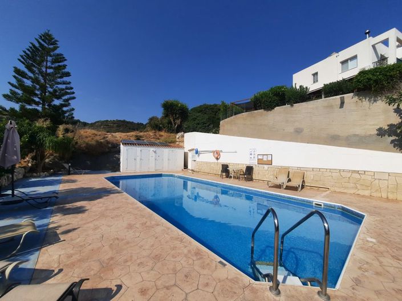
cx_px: 201
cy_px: 150
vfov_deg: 89.9
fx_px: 151
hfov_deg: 106.2
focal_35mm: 13
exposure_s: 1/3067
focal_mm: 1.74
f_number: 2.2
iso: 40
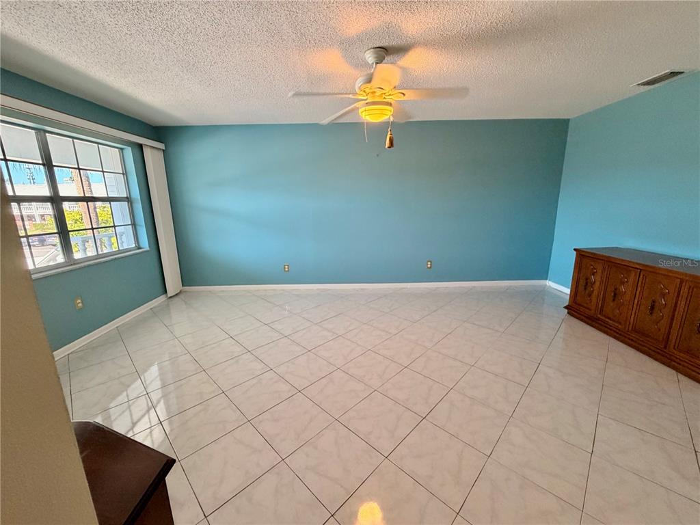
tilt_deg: -11.8
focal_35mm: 14
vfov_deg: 85.7
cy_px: 262
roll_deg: +1.7
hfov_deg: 102.1
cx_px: 350
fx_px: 283
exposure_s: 1/120
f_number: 2.2
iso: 250
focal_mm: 2.22
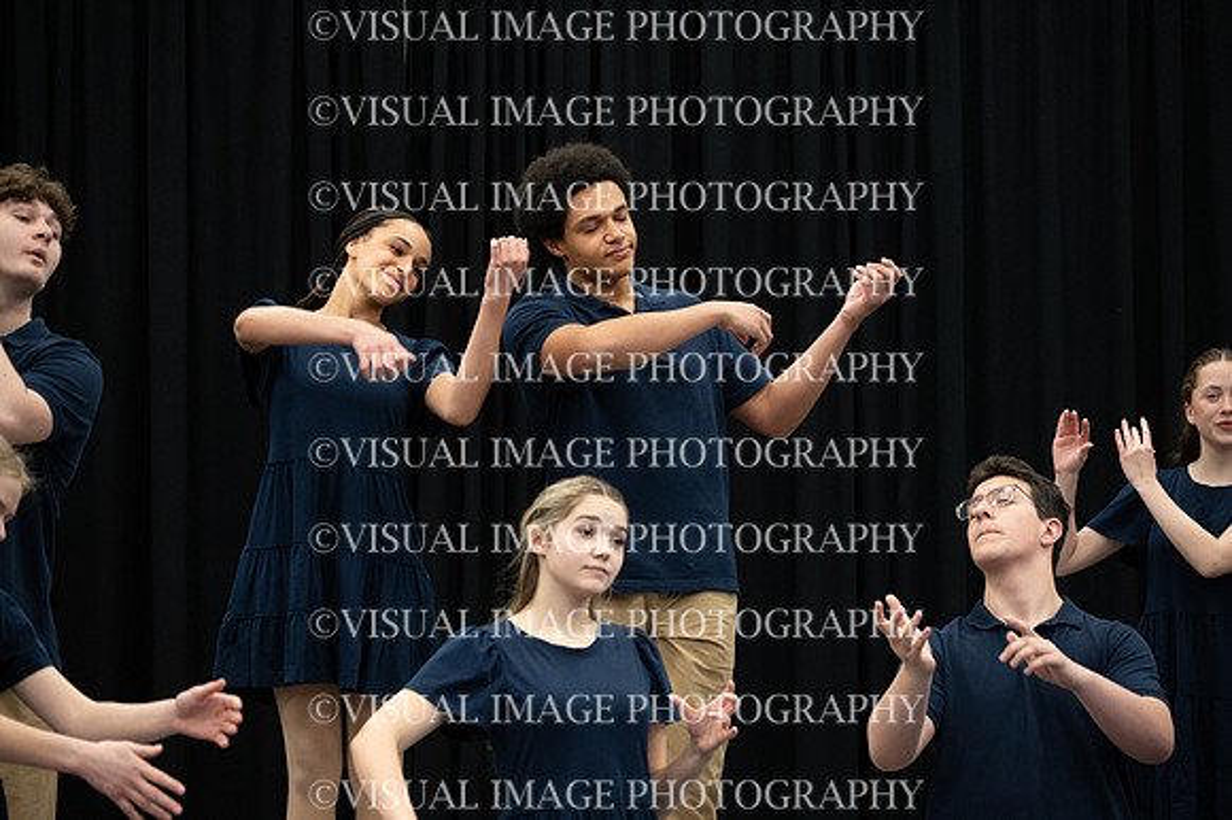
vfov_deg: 9.3
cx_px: 616
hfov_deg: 13.9
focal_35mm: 148
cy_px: 410
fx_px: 5062
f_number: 6.3
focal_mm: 148
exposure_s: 1/100
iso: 6400
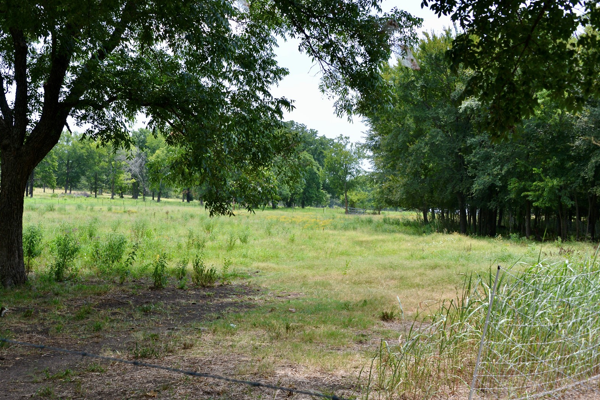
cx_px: 219
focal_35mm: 41
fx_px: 684
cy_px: 220
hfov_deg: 46.9
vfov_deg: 32.6
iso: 320
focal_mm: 32
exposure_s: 1/320
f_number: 9
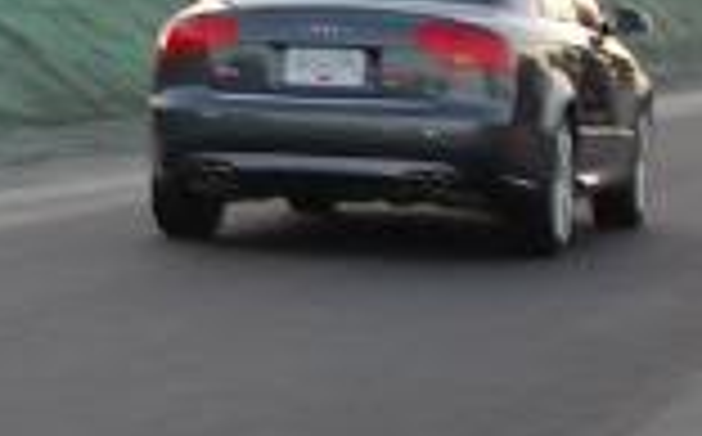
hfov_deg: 10.2
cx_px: -50
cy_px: 205
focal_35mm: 204
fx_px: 3897
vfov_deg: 6.4
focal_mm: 26
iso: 400
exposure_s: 1/80
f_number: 8
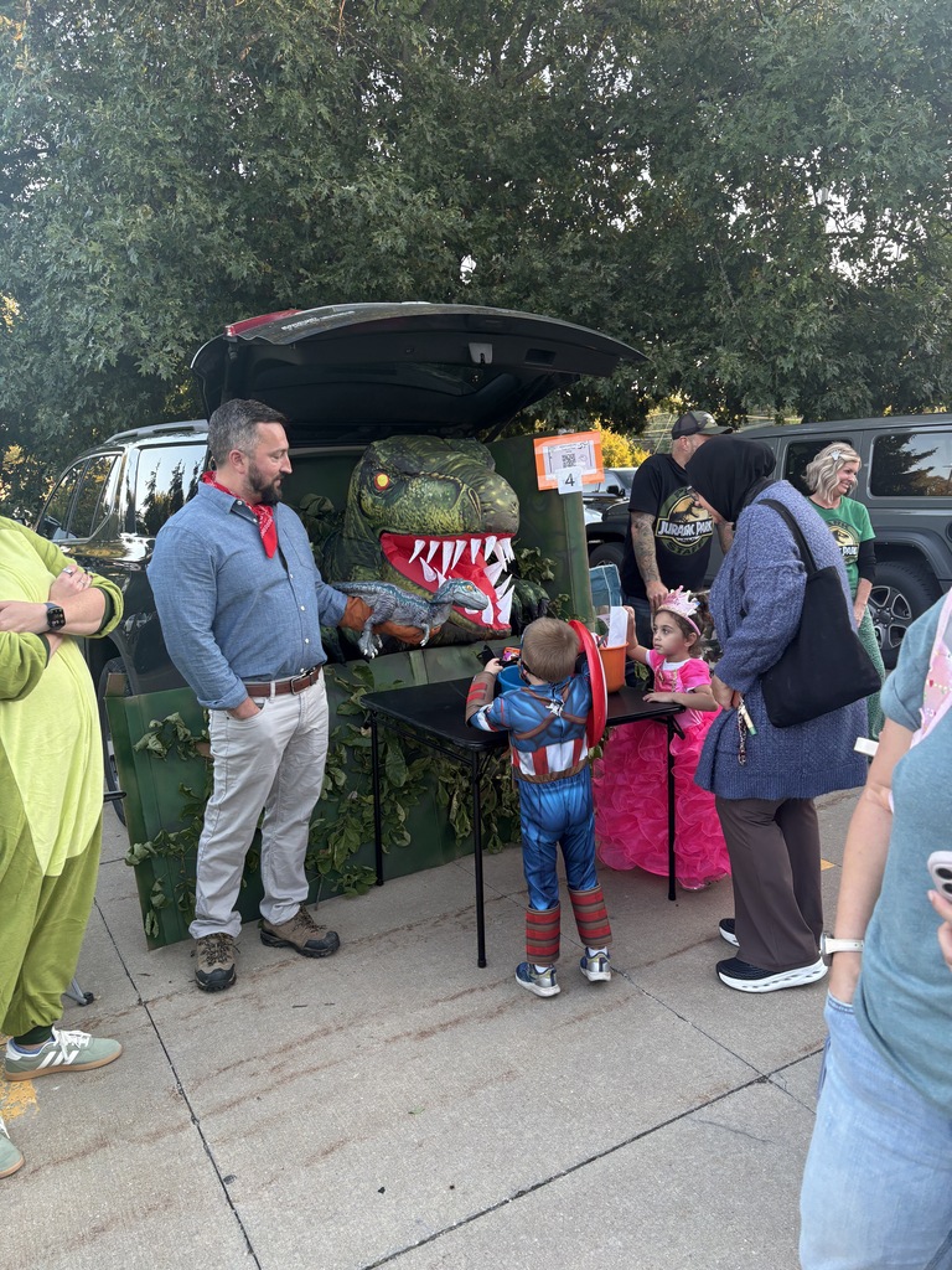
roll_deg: -2.2
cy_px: 635
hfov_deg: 53.1
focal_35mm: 26
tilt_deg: -9.8
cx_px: 476
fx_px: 953
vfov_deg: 67.3
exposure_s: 1/122
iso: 64
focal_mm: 5.96
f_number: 1.6
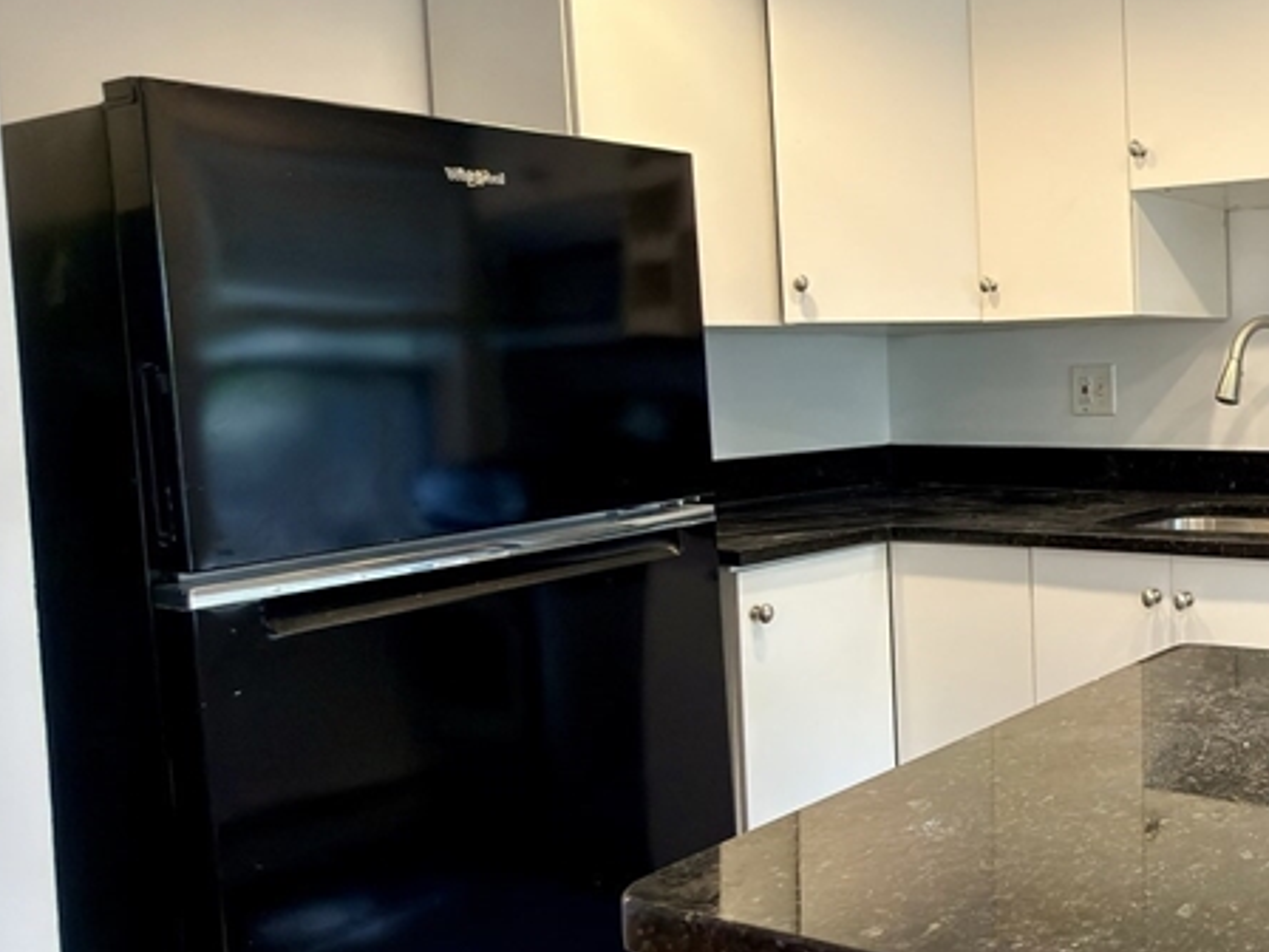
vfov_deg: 44.0
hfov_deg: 44.1
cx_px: 1385
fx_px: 1173
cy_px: 408
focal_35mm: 32
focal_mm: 2.22
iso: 64
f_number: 2.2
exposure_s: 1/30
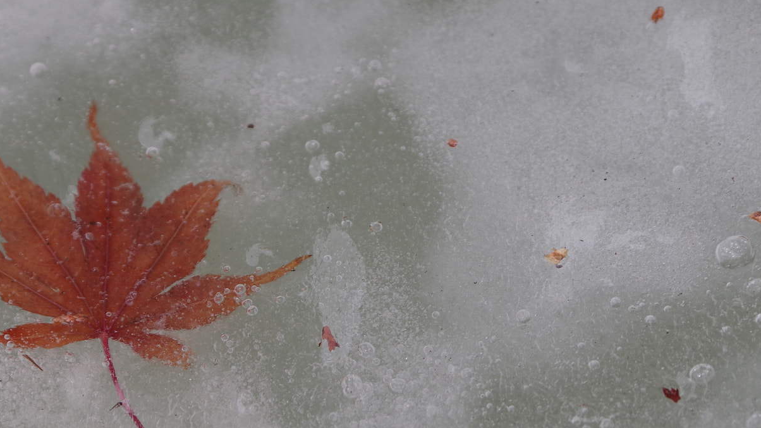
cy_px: 223
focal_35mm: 361
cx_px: 352
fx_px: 7282
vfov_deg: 3.4
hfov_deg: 6.0
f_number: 6.3
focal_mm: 135
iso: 200
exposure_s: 1/160
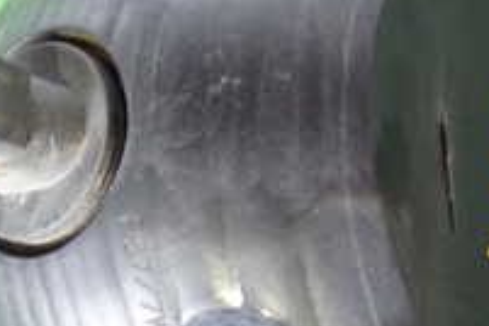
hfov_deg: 16.1
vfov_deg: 10.8
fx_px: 1725
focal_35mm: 127
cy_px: 231
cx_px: 309
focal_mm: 7.31
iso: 800
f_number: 2.8
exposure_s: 1/30
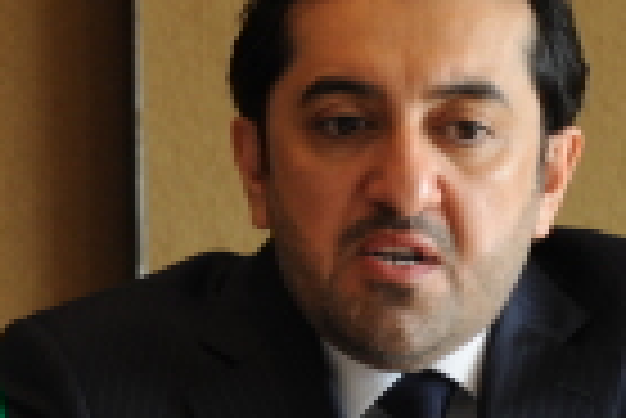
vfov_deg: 4.8
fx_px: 5031
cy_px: 234
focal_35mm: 289
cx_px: -306
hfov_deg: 7.0
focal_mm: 62
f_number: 4
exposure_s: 1/200
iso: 800
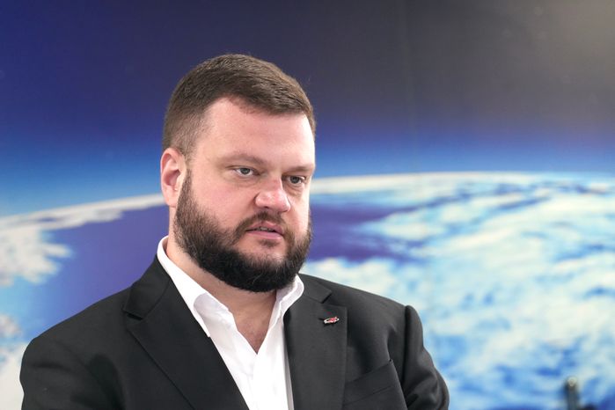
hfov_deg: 10.3
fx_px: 3416
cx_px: 308
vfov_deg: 6.9
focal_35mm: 200
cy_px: 205
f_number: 5.6
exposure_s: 1/160
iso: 4000
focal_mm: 200
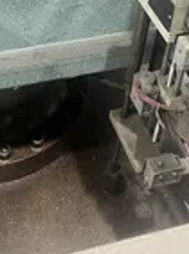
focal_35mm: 74
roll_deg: -0.7
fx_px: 541
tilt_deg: -28.7
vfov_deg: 22.9
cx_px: 23
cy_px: -92
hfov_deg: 19.5
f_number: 1.5
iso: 320
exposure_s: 1/60
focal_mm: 5.7
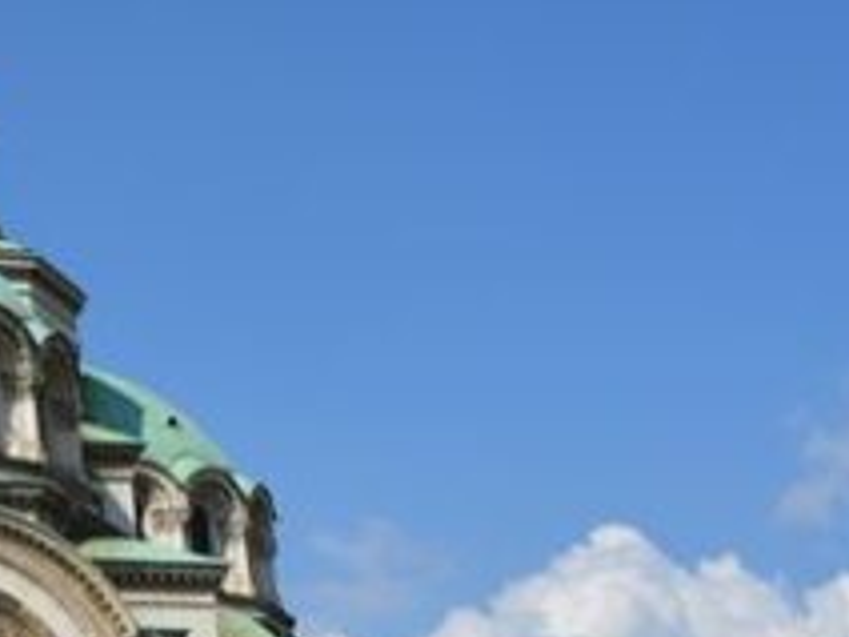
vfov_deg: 17.3
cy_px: 471
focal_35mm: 85
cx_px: -437
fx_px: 2085
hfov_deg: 19.8
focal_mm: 18
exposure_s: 1/400
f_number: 10
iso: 100
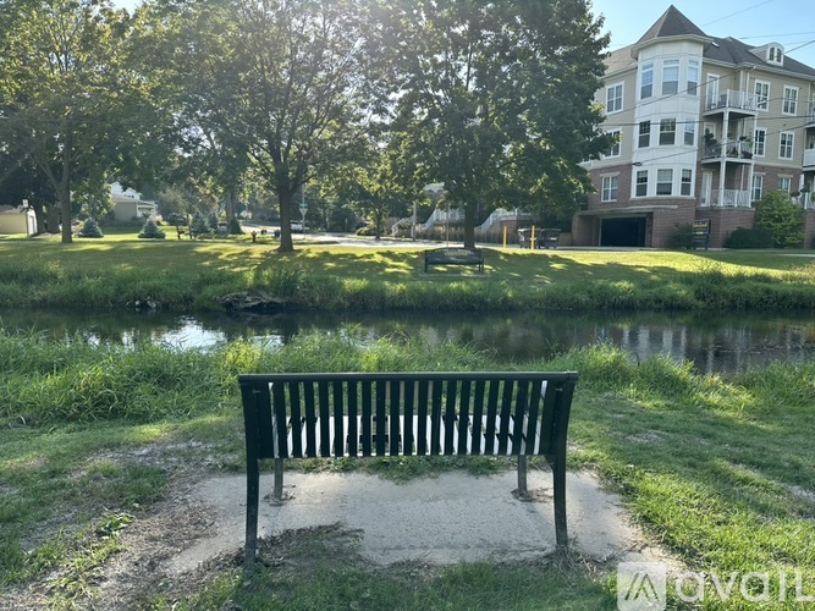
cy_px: 306
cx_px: 408
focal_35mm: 24
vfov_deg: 56.8
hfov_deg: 71.6
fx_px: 565
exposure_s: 1/1212
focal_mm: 6.86
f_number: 1.78
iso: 80
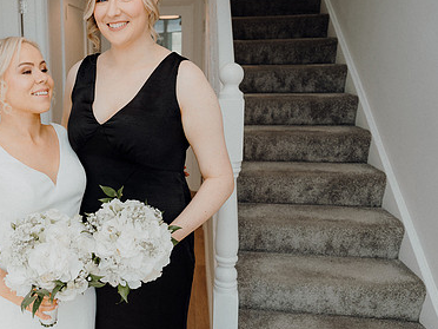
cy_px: 137
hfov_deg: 48.9
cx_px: 99
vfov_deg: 39.5
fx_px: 456
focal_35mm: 36
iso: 125
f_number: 3.5
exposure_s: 1/160
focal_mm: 24
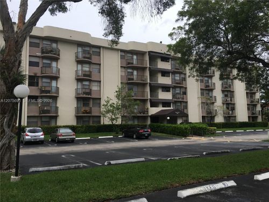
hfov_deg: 61.7
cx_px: 134
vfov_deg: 48.2
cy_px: 101
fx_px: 225
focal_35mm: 29
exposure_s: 1/732
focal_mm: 4.15
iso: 25
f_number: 2.2
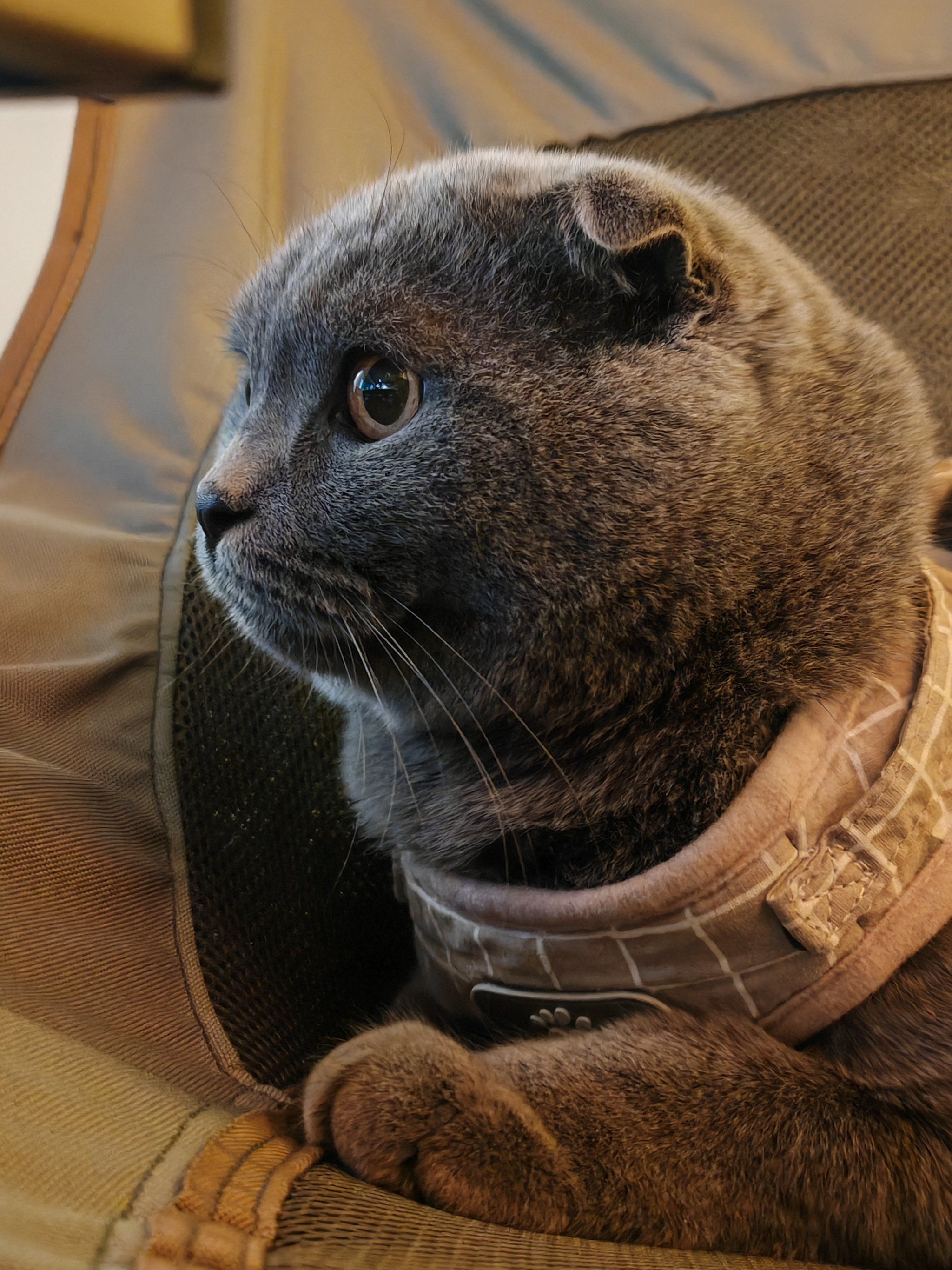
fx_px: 1614
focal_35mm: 44
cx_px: 476
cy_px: 635
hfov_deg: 32.9
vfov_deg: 42.9
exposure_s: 1/17
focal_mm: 6.12
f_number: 1.9
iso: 6400
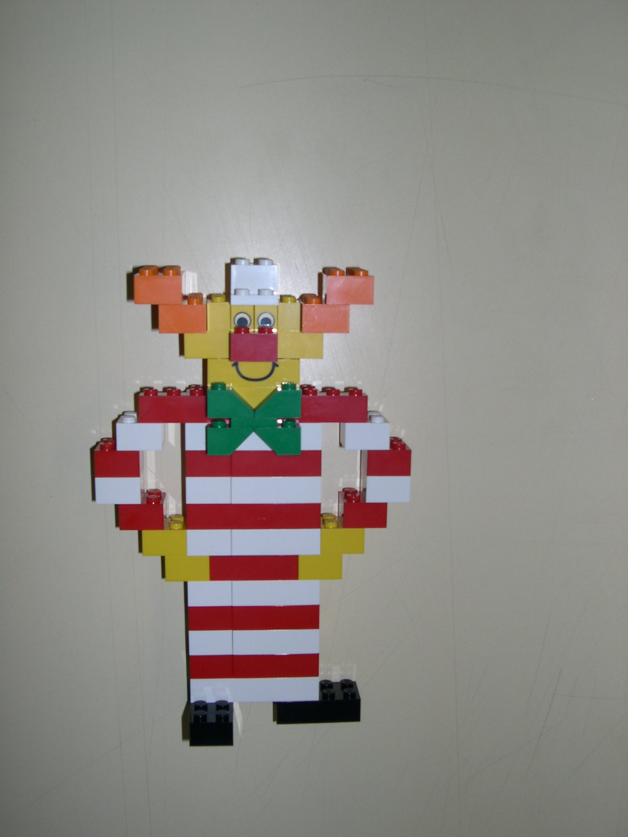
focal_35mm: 38
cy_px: 418
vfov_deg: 49.0
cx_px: 314
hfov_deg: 37.7
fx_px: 919
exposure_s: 1/30
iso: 100
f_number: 7.6
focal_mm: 8
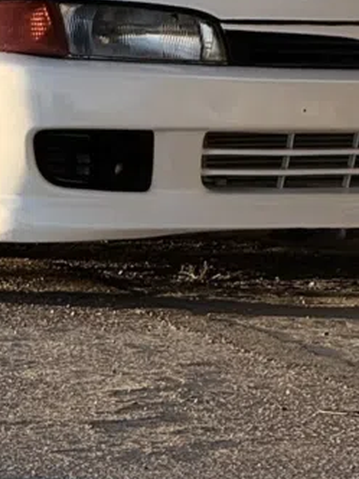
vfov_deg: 4.0
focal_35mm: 494
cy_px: -213
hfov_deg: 3.0
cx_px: -33
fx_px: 6831
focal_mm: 15.66
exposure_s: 1/1342
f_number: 2.8
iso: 50
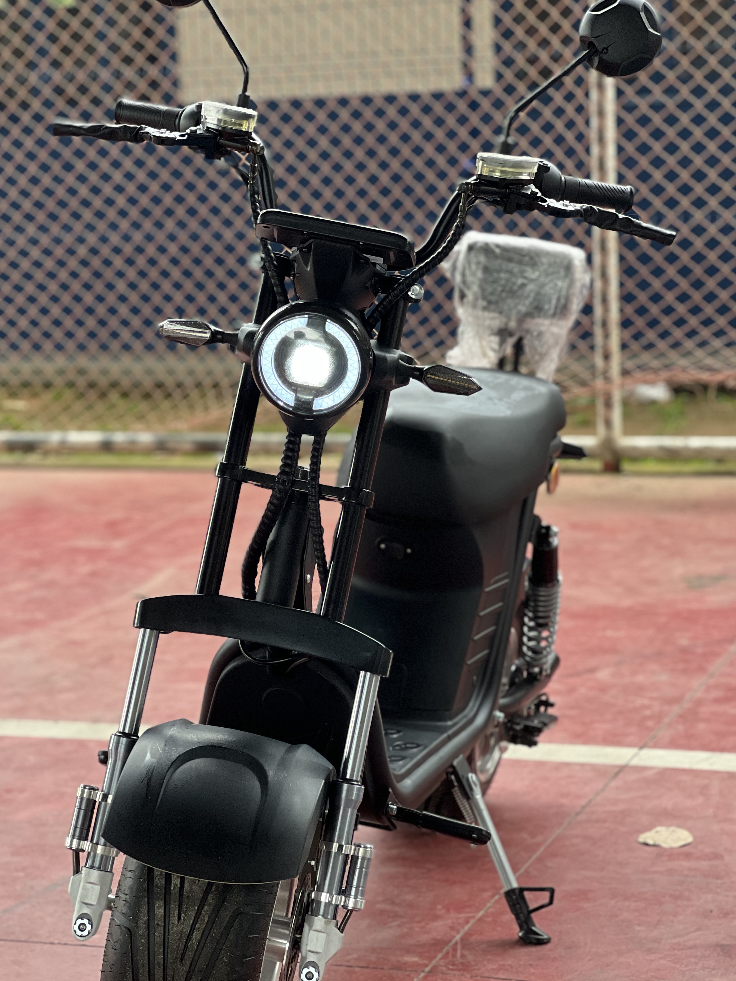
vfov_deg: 21.1
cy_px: 525
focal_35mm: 93
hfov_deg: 15.9
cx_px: 329
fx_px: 2636
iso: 160
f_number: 2.8
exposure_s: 1/121
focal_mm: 9
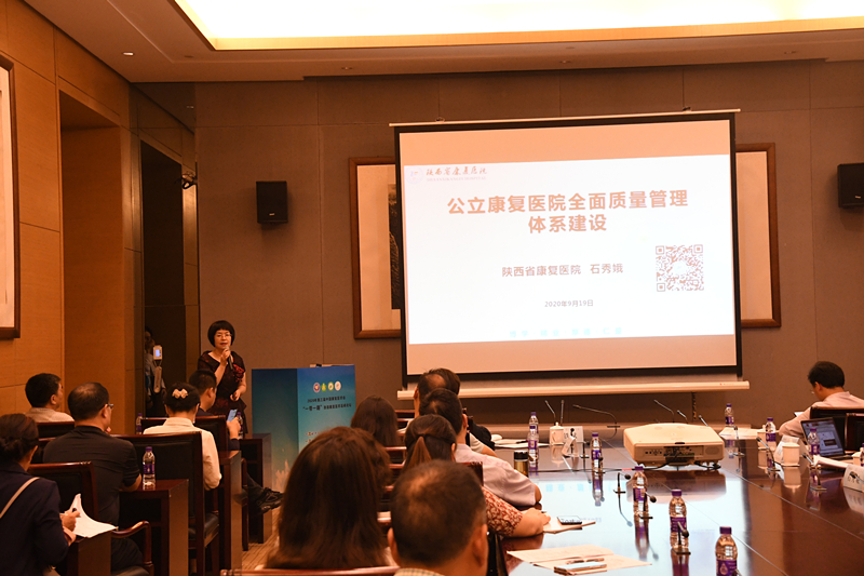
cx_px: 432
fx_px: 1260
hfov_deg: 37.9
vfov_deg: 25.7
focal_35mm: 52
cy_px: 288
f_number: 4.5
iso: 2500
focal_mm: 35
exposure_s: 1/80
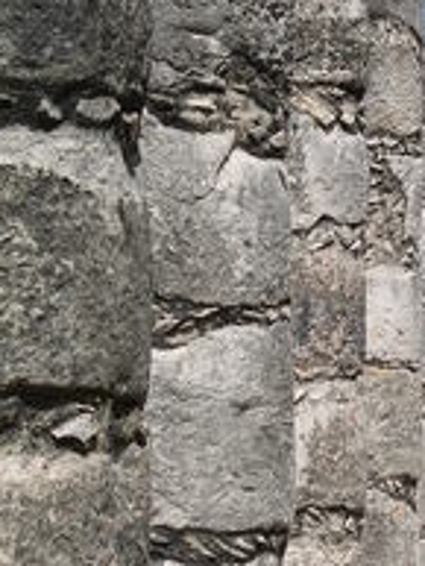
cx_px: 554
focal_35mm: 226
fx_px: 3696
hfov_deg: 6.5
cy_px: 435
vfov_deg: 8.7
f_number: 7.2
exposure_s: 1/400
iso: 80
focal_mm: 17.4
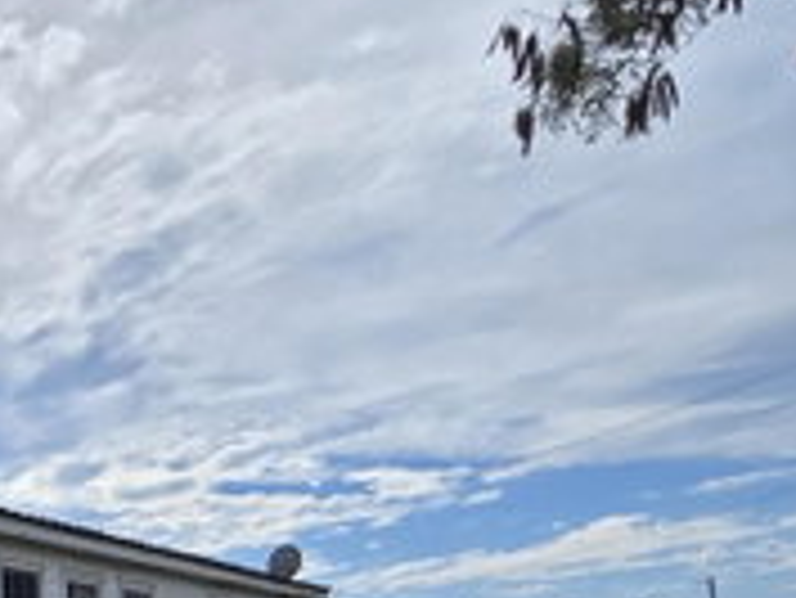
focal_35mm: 47
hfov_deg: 27.9
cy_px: 728
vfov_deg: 27.1
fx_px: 1082
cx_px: -385
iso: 50
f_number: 2.2
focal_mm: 2.2
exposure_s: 1/4469
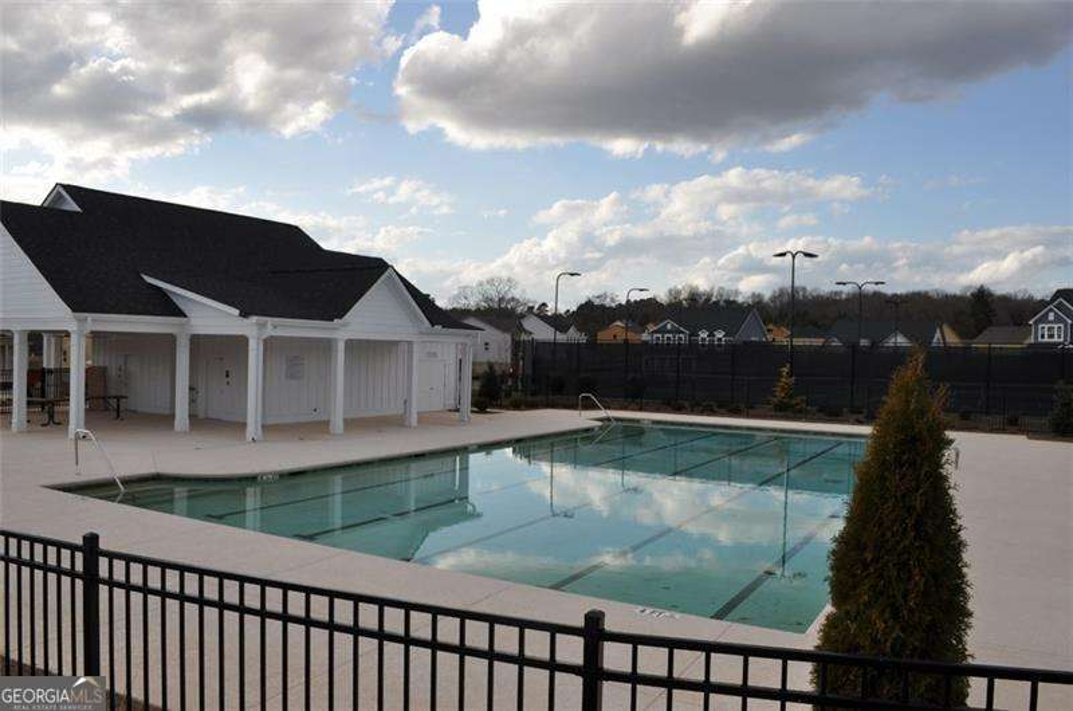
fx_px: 803
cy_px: 356
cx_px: 536
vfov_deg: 47.7
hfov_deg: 67.5
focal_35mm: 27
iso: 200
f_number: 9
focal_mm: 18
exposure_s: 1/320
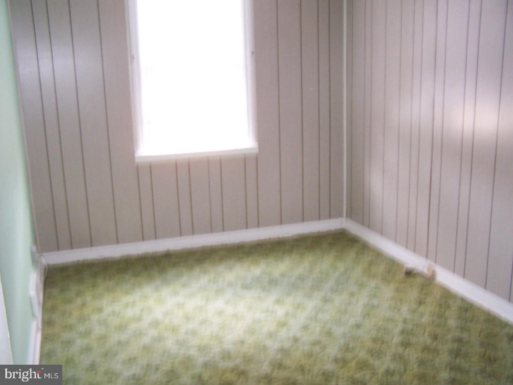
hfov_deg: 49.0
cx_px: 256
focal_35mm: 38
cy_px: 192
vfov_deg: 37.7
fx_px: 563
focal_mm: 6.3
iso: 140
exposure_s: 1/10
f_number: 2.8
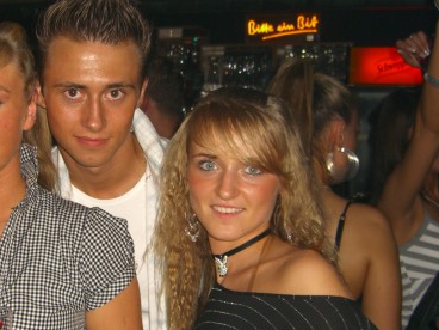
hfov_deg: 30.9
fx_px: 786
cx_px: 137
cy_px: 191
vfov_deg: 23.6
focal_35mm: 62
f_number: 2.8
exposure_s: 1/60
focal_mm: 7.9
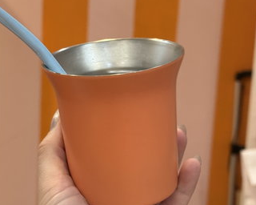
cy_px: 88
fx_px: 591
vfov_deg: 19.6
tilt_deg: -11.1
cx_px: 104
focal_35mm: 78
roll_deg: -2.3
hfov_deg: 24.4
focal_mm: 6.76
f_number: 1.78
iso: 250
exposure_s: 1/50
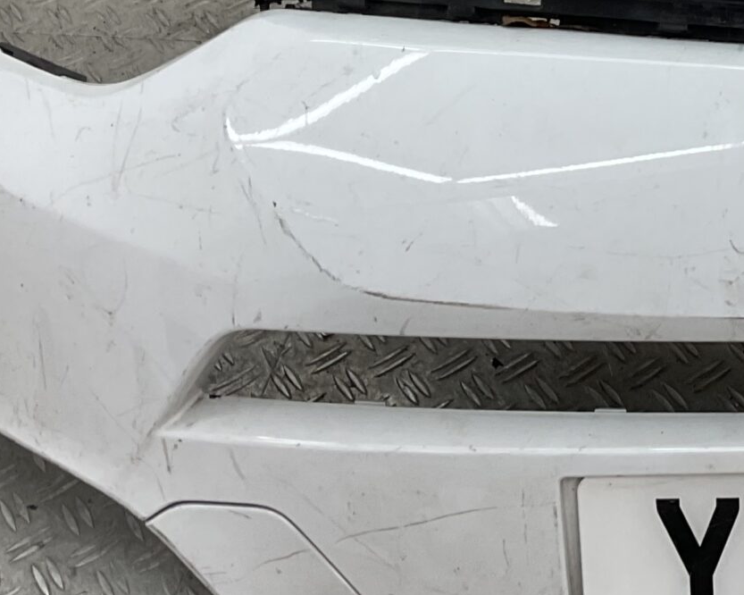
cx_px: 982
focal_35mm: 87
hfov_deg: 20.1
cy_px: -1
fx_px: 1915
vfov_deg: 17.3
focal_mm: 3
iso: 20
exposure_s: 1/120
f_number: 1.8
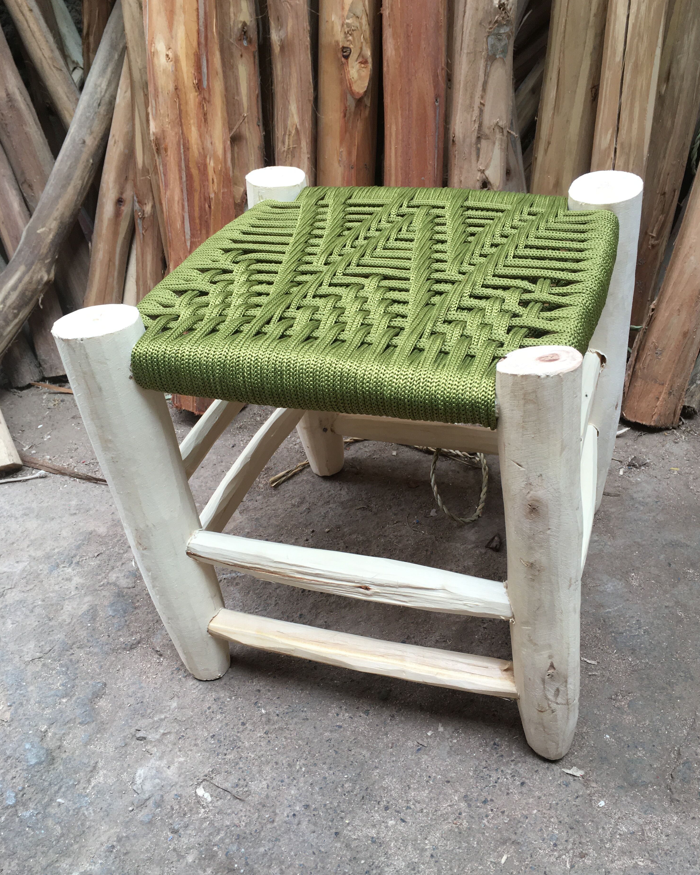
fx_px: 803
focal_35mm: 31
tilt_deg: -36.9
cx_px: 354
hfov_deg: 47.1
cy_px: 455
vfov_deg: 57.2
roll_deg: +3.7
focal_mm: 4.15
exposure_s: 1/100
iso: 40
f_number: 2.2
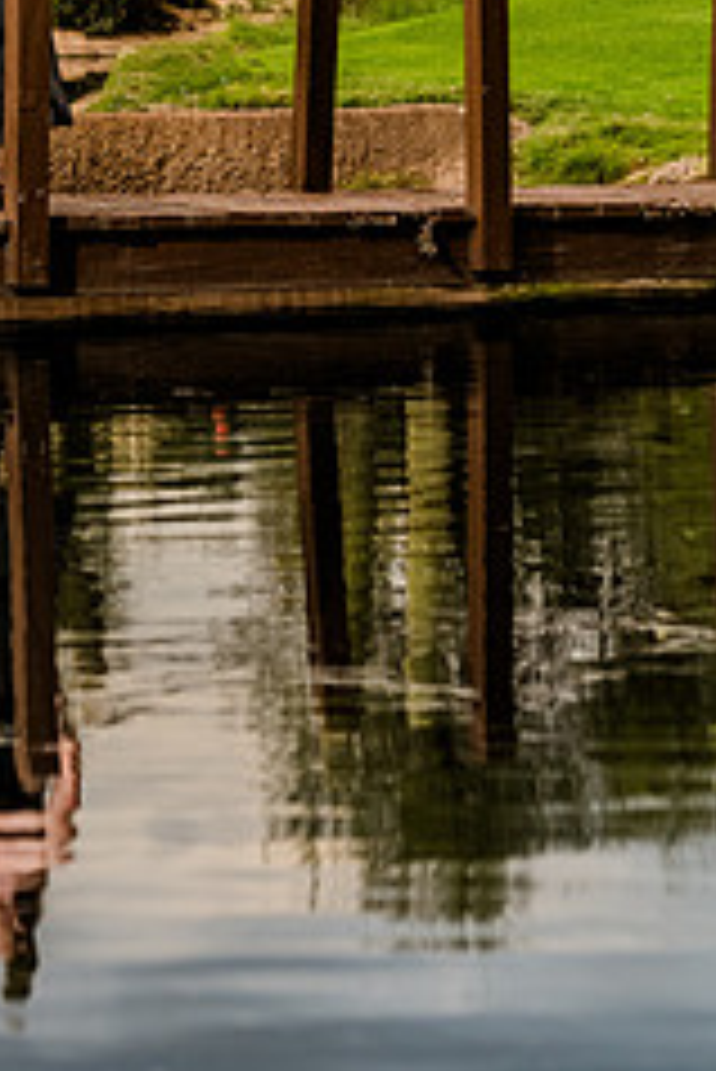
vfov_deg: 9.4
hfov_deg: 6.3
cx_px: 45
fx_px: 6524
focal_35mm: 219
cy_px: 184
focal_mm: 116
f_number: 5.6
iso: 400
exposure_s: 1/200
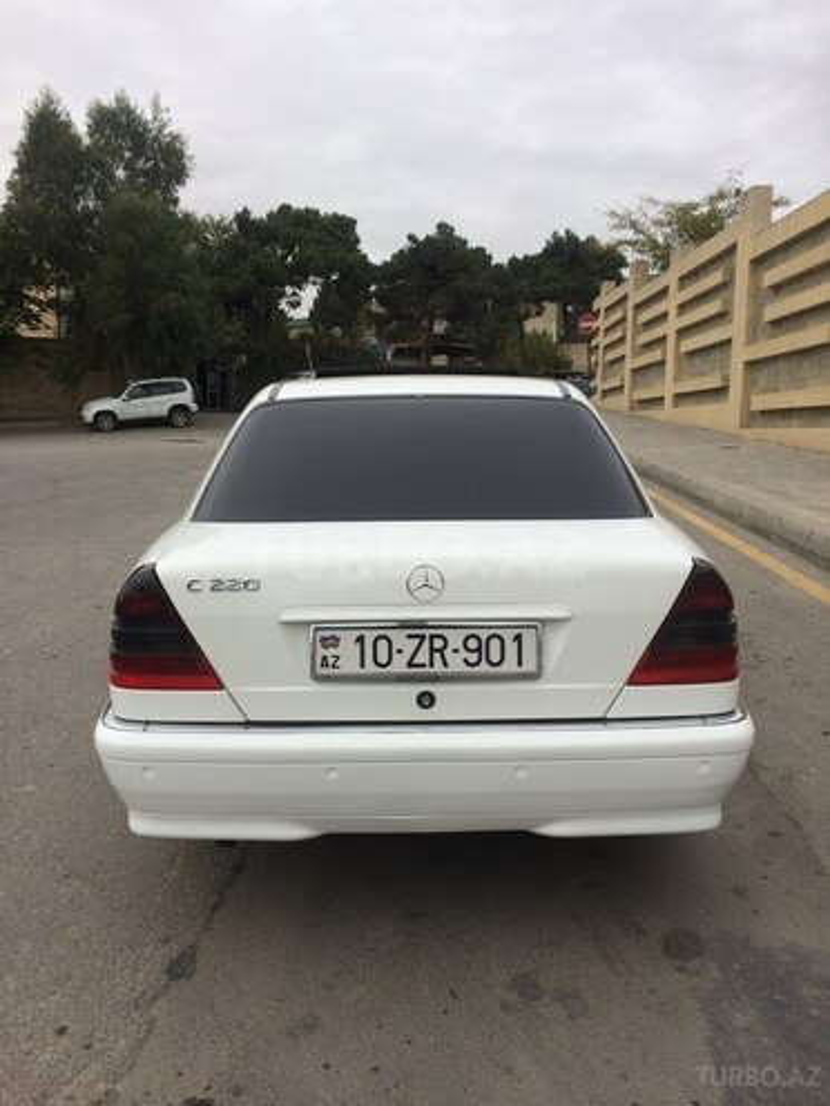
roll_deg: +0.2
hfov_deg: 48.2
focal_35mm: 29
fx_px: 927
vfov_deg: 61.7
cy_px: 553
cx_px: 415
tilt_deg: -8.7
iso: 32
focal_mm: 4.15
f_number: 2.2
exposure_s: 1/1642
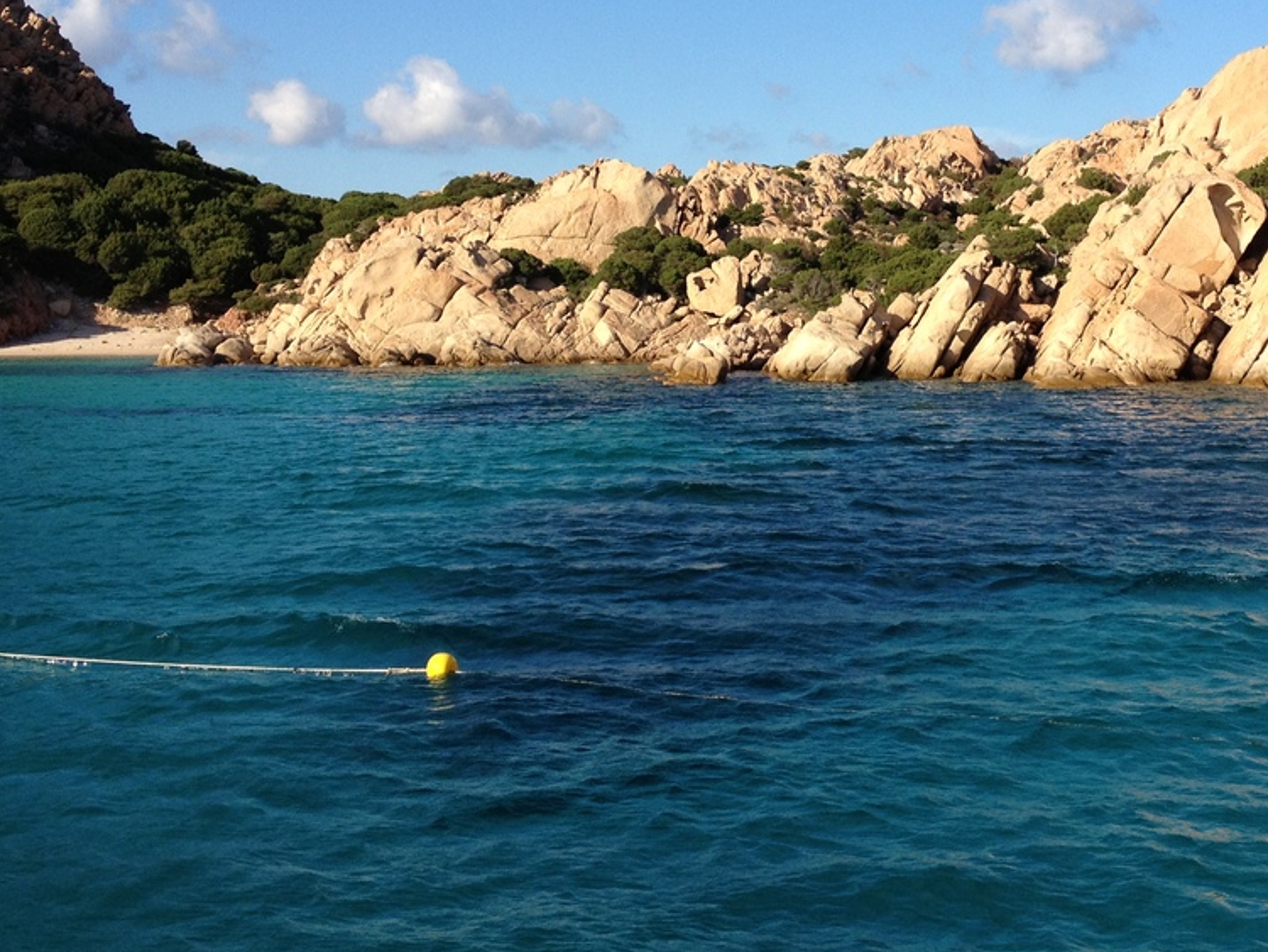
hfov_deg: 34.0
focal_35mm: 56
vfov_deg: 26.0
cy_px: 308
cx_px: 839
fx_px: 2052
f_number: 2.4
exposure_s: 1/1534
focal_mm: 4.28
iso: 64
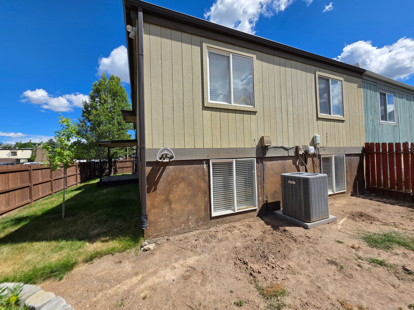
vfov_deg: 89.9
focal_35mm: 13
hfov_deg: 106.2
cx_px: 207
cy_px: 155
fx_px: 155
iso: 32
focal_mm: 2.2
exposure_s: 1/1849
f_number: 1.9
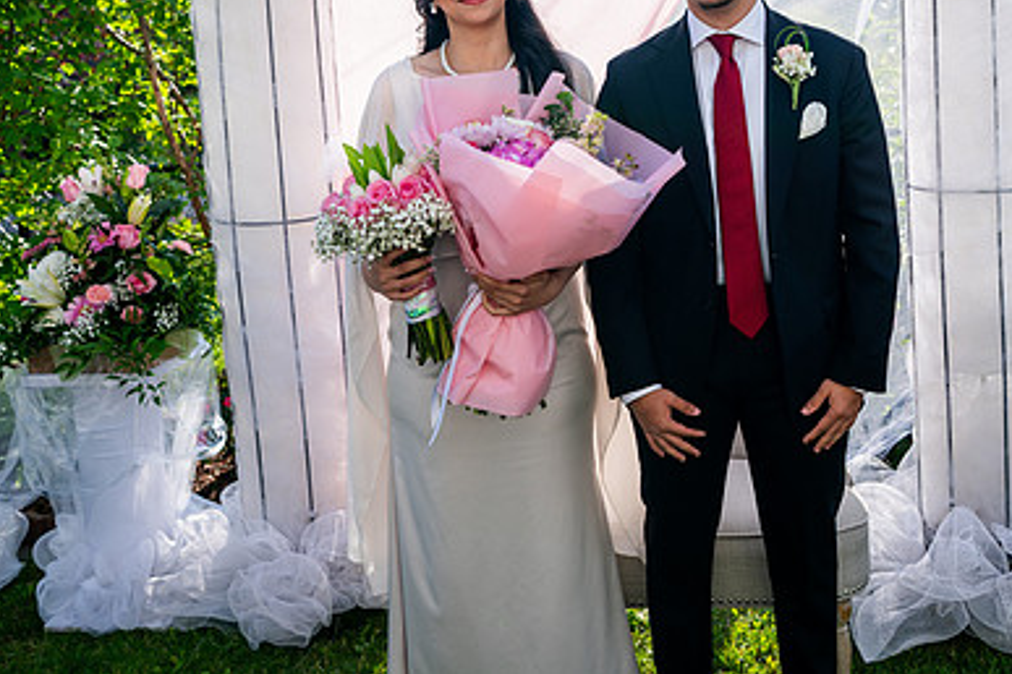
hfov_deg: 46.1
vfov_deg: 31.3
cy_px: 171
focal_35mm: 42
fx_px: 1181
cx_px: 609
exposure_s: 1/800
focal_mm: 28
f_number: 3.5
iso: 100
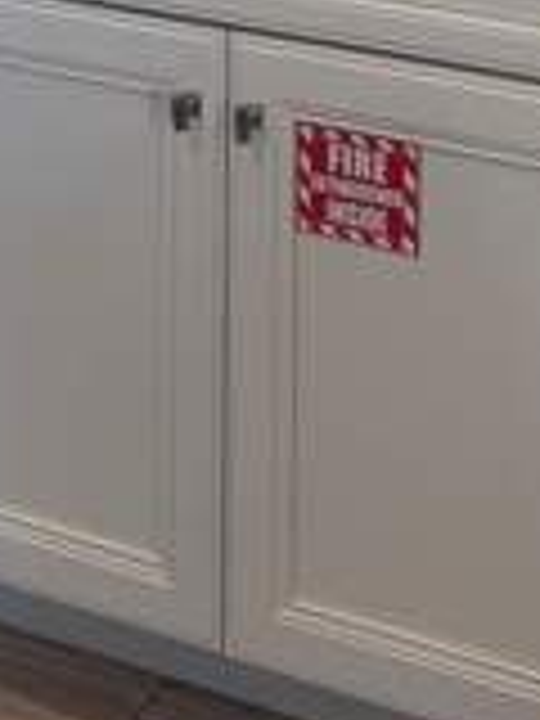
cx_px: 536
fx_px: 1997
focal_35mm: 96
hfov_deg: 15.1
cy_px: -657
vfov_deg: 16.4
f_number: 1.78
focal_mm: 6.76
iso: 125
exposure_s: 1/120
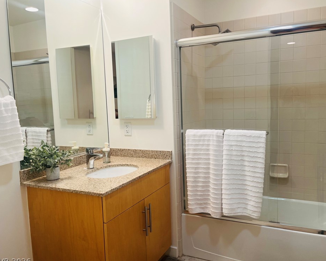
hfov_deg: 62.2
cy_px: 132
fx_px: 270
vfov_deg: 51.5
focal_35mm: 28
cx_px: 172
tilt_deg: -6.0
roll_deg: +1.4
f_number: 1.6
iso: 80
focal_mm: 5.1
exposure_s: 1/60
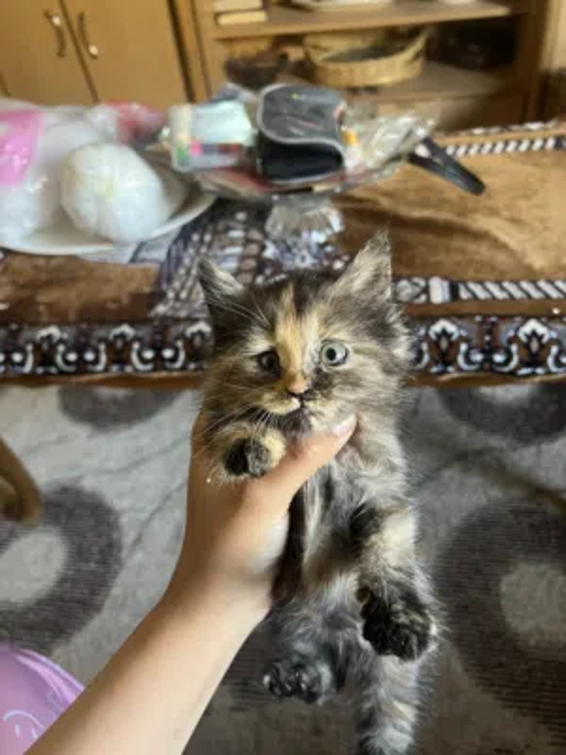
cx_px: 283
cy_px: 378
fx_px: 567
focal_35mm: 26
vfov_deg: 67.3
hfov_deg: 53.1
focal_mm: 5.7
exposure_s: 1/60
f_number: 1.5
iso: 400
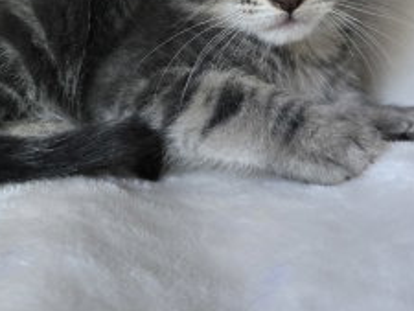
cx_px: 145
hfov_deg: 37.2
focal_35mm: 51
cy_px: 8
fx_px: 610
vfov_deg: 27.2
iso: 500
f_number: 1.7
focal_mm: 6.3
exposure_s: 1/120
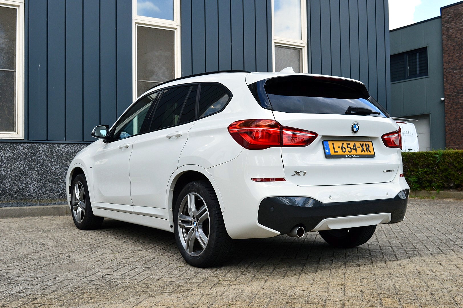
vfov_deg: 31.8
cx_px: 232
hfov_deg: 46.4
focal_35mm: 42
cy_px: 154
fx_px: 540
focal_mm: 28
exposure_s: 1/320
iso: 400
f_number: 10
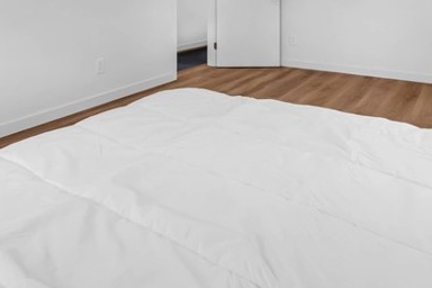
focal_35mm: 32
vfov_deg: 35.5
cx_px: 218
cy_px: -24
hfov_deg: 58.7
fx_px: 384
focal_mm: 12
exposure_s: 1/50
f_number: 8
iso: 100
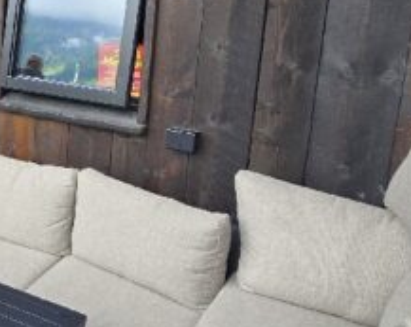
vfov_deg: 32.9
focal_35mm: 45
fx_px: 547
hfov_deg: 33.7
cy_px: 96
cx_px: -78
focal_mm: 2.2
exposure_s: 1/135
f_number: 2.2
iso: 50
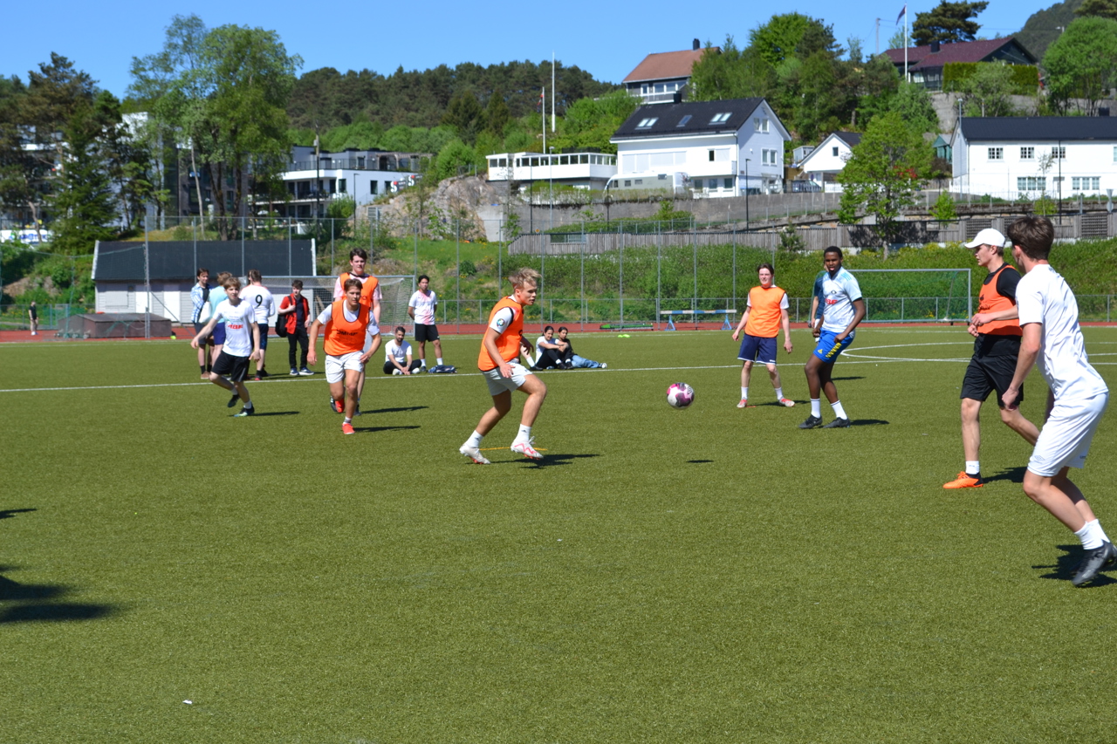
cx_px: 558
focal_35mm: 72
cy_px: 372
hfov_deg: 28.1
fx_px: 2234
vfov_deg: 18.9
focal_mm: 48
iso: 100
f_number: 8
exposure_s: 1/250
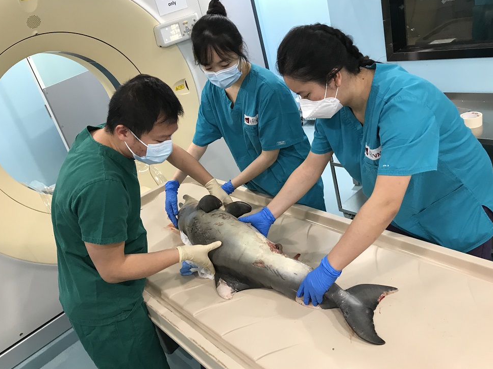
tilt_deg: -24.4
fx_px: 413
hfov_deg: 61.7
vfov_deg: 48.2
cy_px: 188
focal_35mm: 29
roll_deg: +14.4
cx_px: 251
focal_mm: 3.99
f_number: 1.8
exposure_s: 1/25
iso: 40
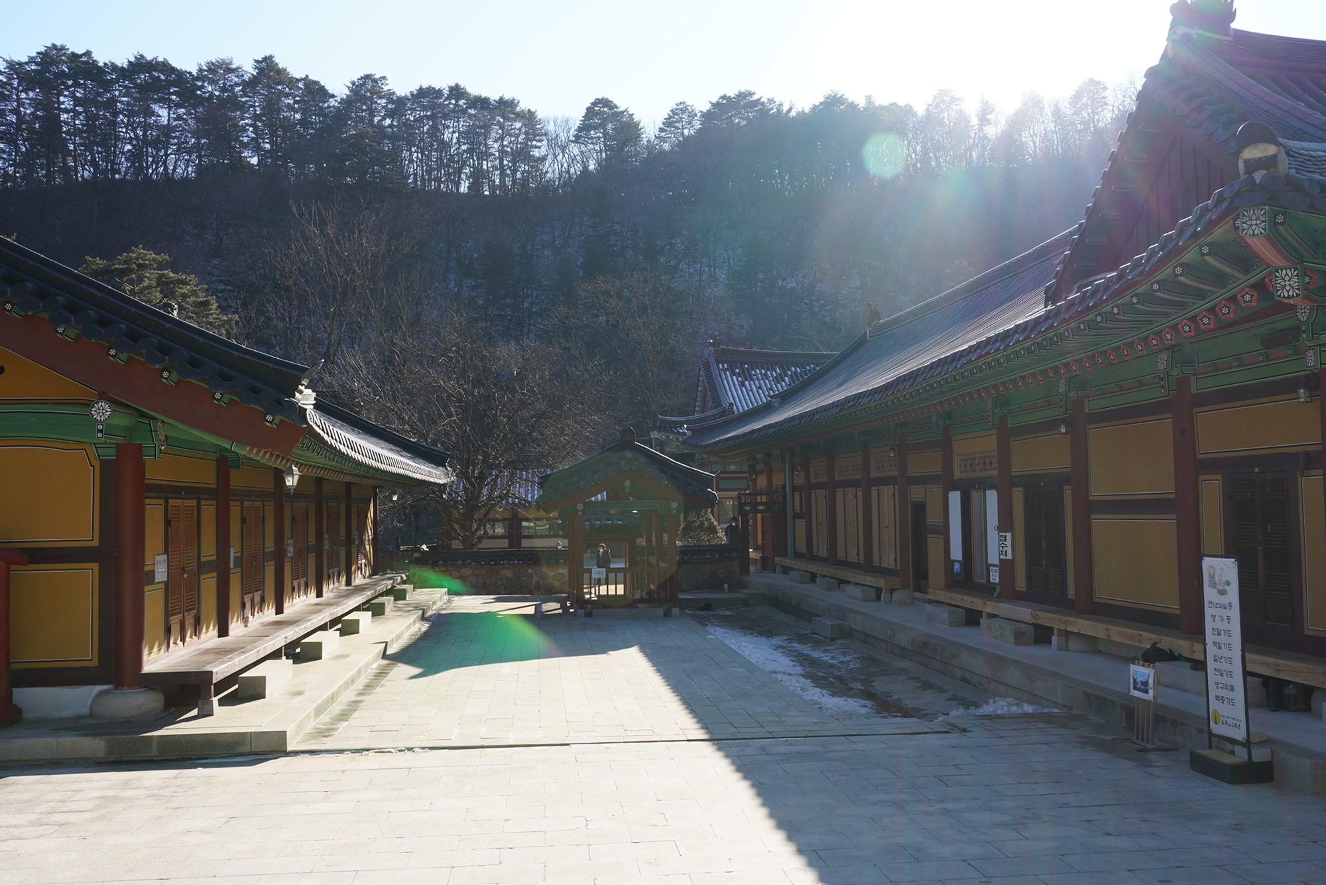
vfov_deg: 42.3
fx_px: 1142
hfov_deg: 60.3
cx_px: 663
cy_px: 442
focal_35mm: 31
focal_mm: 31
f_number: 13
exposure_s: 1/100
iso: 200
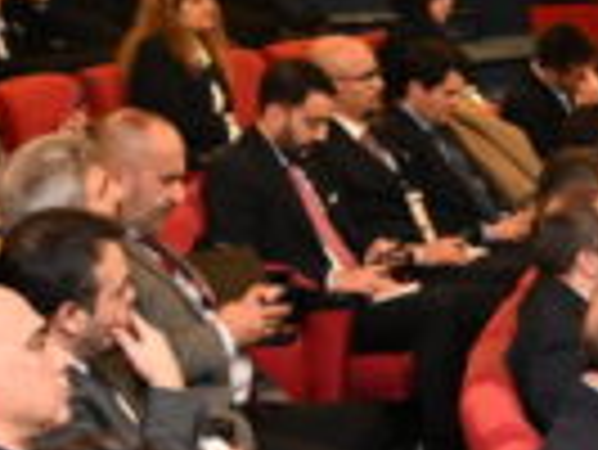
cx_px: 1093
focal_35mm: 169
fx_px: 2918
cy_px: 279
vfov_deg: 8.8
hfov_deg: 10.9
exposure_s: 1/60
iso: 5000
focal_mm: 30.5
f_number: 4.5
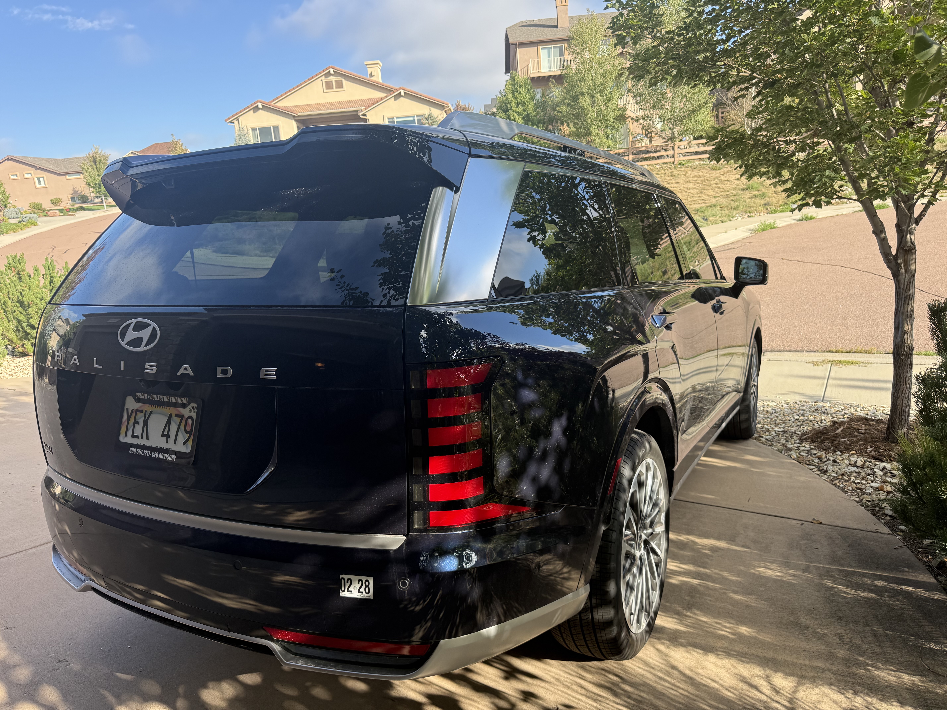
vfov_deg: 56.8
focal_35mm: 24
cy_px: 355
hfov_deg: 71.6
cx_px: 474
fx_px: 657
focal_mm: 6.76
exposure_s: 1/1032
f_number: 1.78
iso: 100
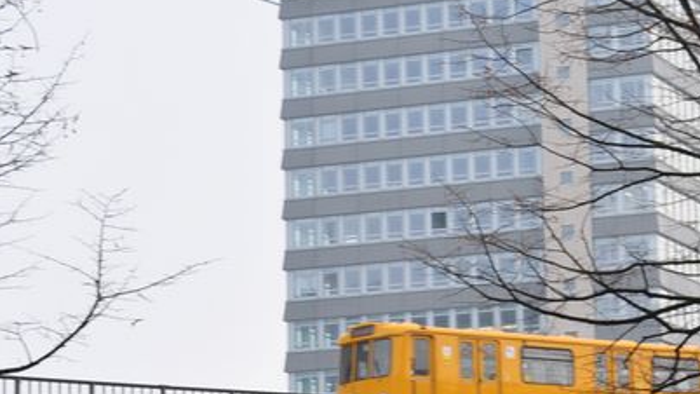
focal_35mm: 160
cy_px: 291
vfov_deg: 7.6
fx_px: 2969
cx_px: 542
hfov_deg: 13.4
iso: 200
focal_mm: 40
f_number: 8
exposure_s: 1/60
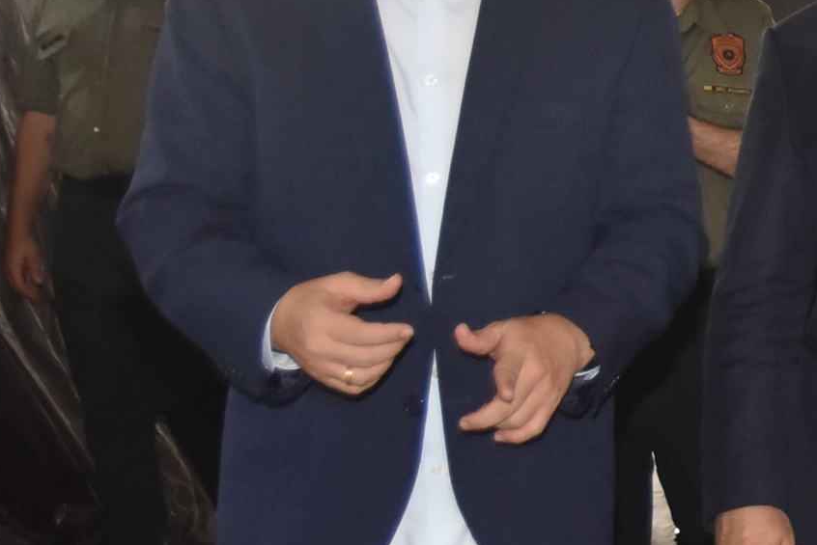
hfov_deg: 13.6
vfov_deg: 9.9
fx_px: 3133
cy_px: 187
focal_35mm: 138
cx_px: 1353
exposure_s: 1/200
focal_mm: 26
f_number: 2.8
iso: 1000
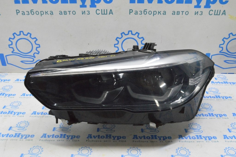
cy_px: 78
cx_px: 118
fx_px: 255
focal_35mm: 39
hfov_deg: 49.6
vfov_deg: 34.2
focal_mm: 26
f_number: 20
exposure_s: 1/20
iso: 6400
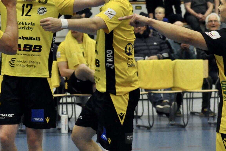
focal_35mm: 232
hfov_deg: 8.8
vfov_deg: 5.9
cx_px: 35
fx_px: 1457
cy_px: 89
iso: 1600
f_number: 4
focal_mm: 70
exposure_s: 1/320
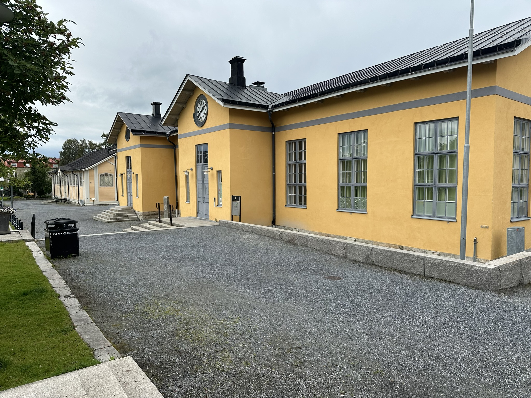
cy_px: 199
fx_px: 368
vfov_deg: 56.8
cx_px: 266
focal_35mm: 24
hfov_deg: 71.6
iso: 80
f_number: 1.78
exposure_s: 1/1339
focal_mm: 6.86
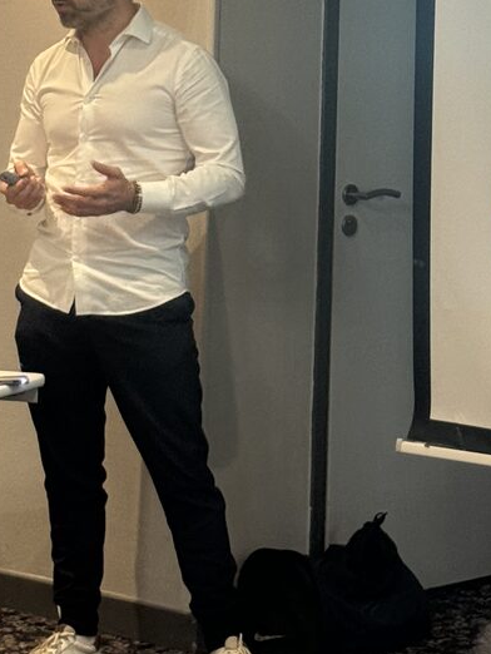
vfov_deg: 13.3
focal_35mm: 147
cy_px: 60
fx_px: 2778
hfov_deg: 10.1
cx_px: 396
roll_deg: -2.3
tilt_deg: -0.3
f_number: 1.78
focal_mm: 6.76
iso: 160
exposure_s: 1/50
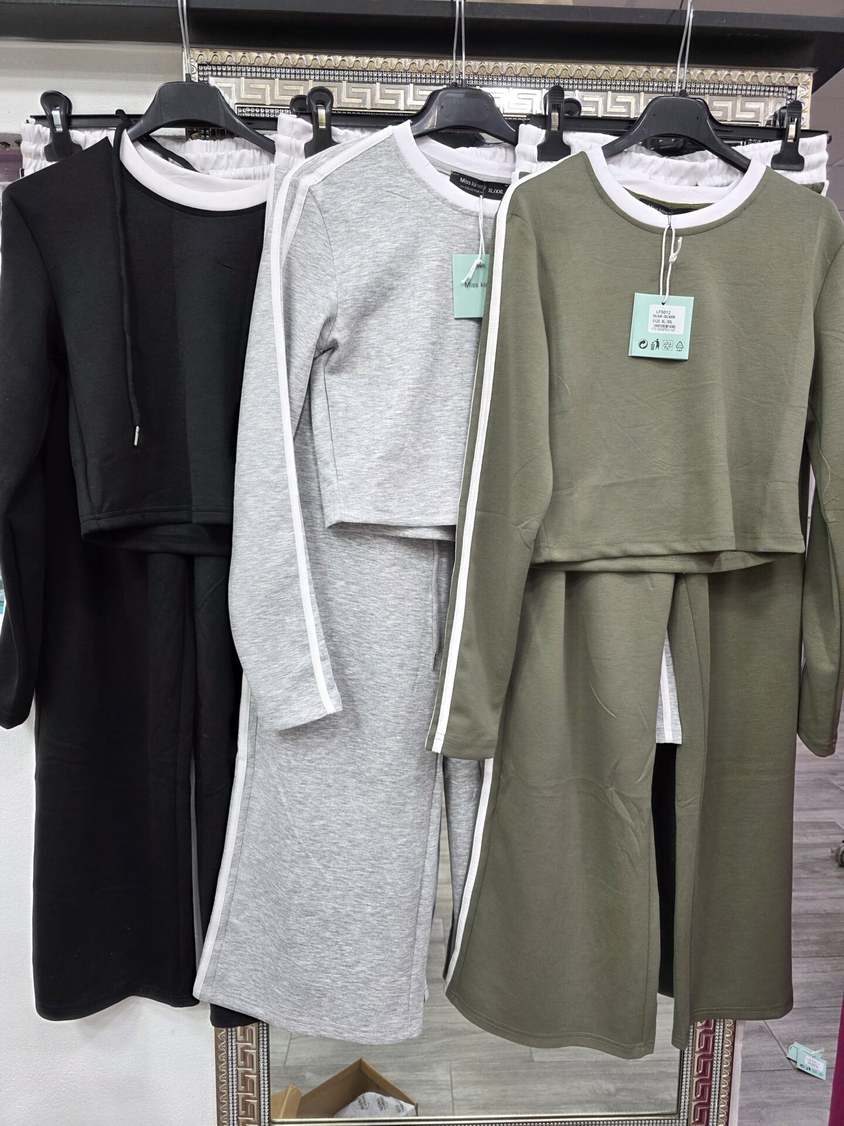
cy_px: 563
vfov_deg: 73.9
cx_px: 422
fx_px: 748
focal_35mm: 23
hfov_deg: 58.9
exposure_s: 1/100
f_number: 1.7
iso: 160
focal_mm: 6.3
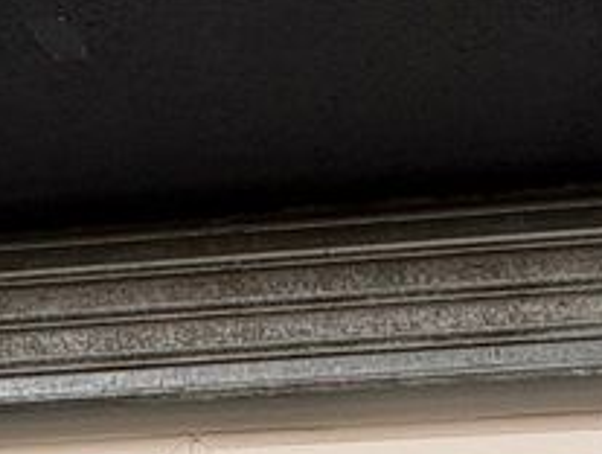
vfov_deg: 14.8
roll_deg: +0.7
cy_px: 917
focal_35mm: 81
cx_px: 430
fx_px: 1411
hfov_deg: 23.9
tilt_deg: -0.9
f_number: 2.2
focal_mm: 2.22
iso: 64
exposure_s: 1/99
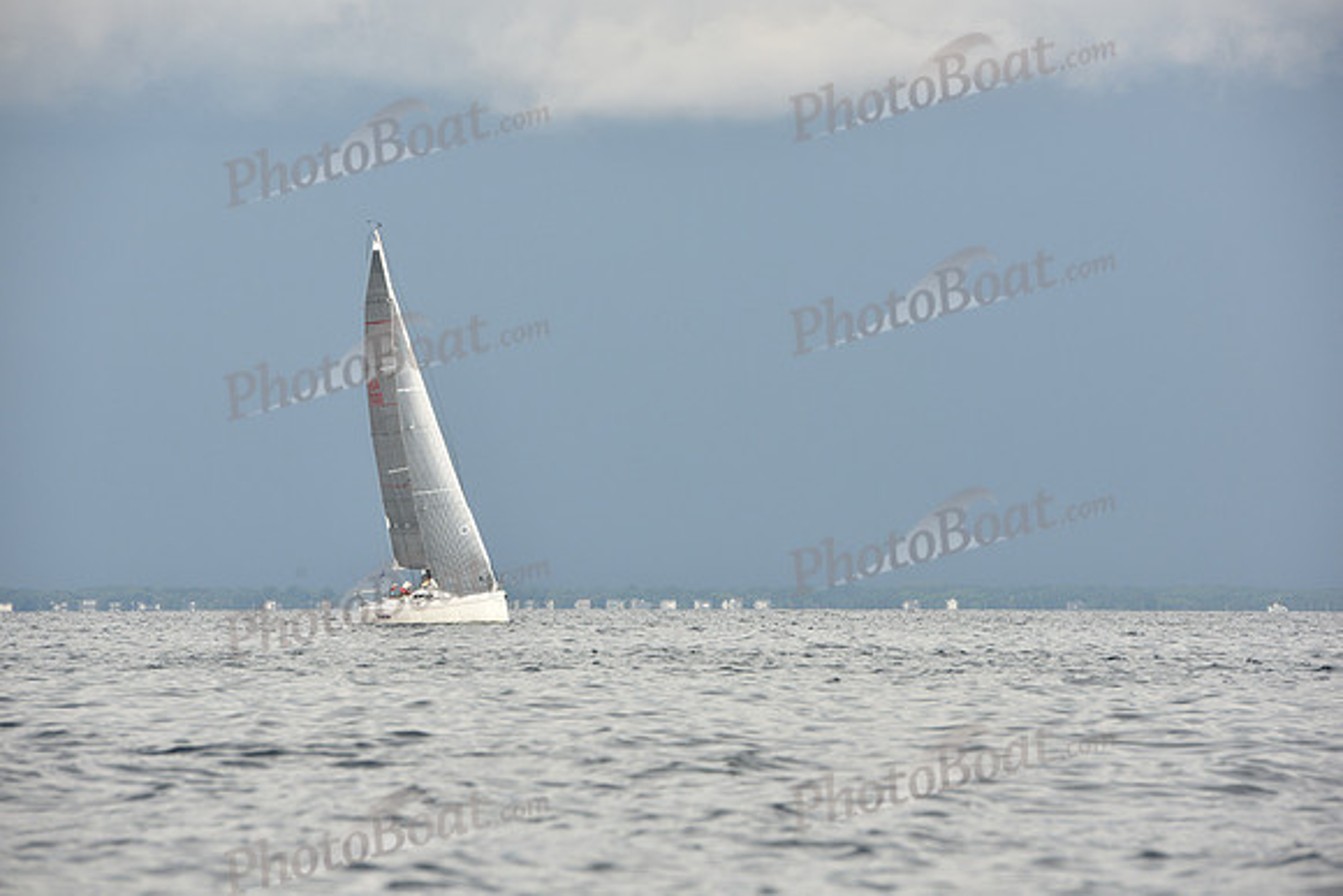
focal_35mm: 200
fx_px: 7463
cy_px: 448
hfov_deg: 10.3
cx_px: 672
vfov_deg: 6.9
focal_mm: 200
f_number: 9
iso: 250
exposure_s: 1/1250
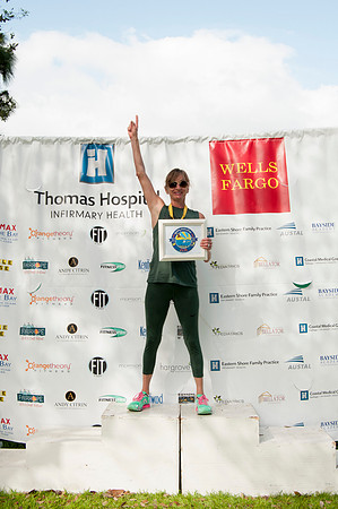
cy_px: 254
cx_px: 169
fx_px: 678
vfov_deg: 41.2
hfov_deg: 28.0
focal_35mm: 48
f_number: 9
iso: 250
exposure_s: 1/200
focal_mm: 32
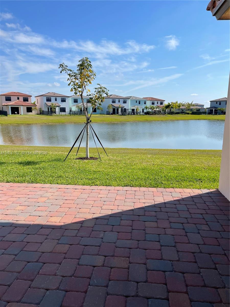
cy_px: 154
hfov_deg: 54.9
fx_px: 221
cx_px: 115
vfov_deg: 69.4
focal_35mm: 25
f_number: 1.6
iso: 32
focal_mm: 5.1
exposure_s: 1/4348
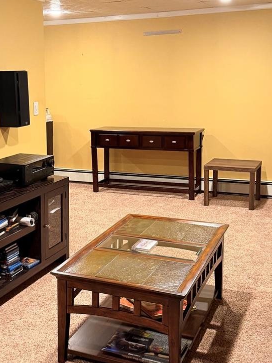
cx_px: 79
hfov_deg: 28.3
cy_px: 161
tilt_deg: -9.6
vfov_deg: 37.4
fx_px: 534
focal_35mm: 51
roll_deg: +1.1
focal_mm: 6.76
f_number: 1.78
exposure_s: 1/60
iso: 500
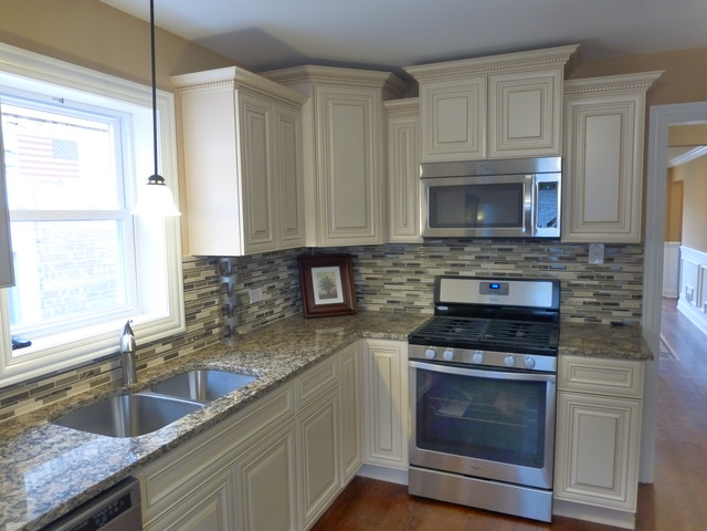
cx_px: 354
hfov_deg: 71.6
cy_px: 266
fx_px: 490
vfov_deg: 56.8
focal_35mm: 24
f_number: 3.3
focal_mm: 4.3
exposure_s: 1/13
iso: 400
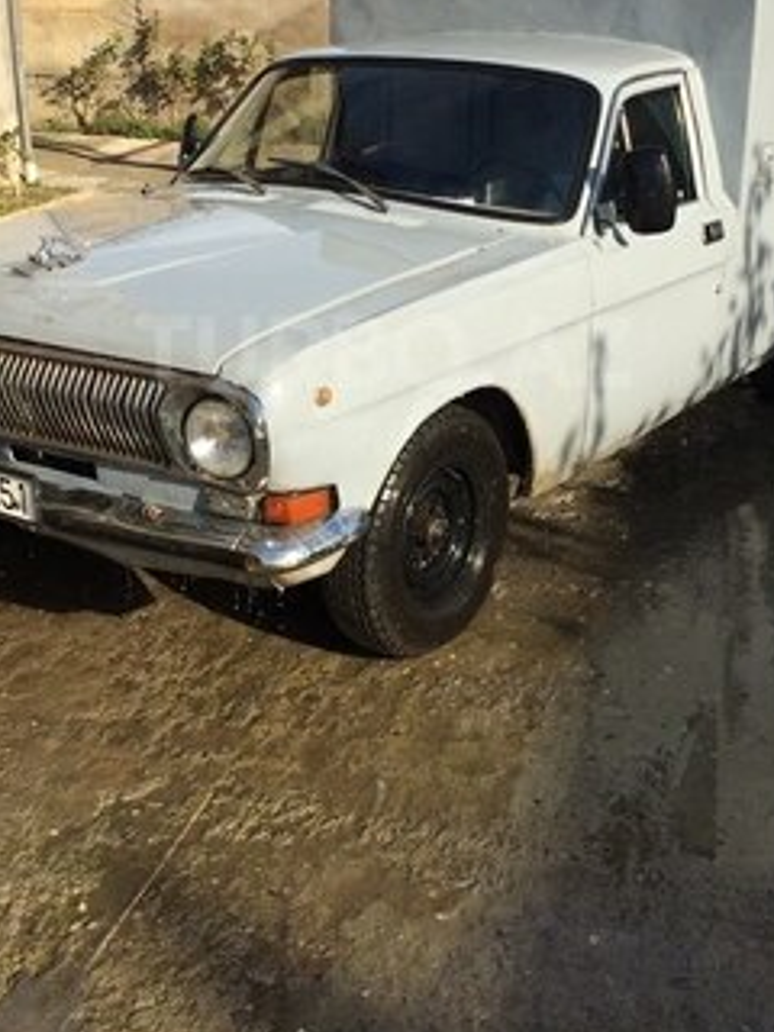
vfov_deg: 41.6
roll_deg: +2.1
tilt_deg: -14.7
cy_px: 352
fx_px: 1342
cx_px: 384
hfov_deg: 32.2
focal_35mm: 45
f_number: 2.2
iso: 32
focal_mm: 4.15
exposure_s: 1/1709
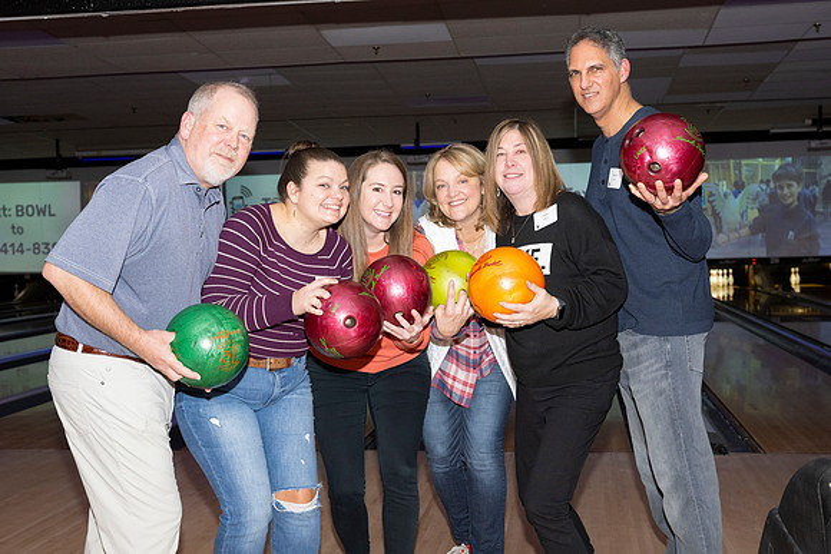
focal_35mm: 43
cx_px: 416
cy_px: 277
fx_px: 993
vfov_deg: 31.2
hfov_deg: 45.4
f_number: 5.6
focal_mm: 43
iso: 1600
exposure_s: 1/100
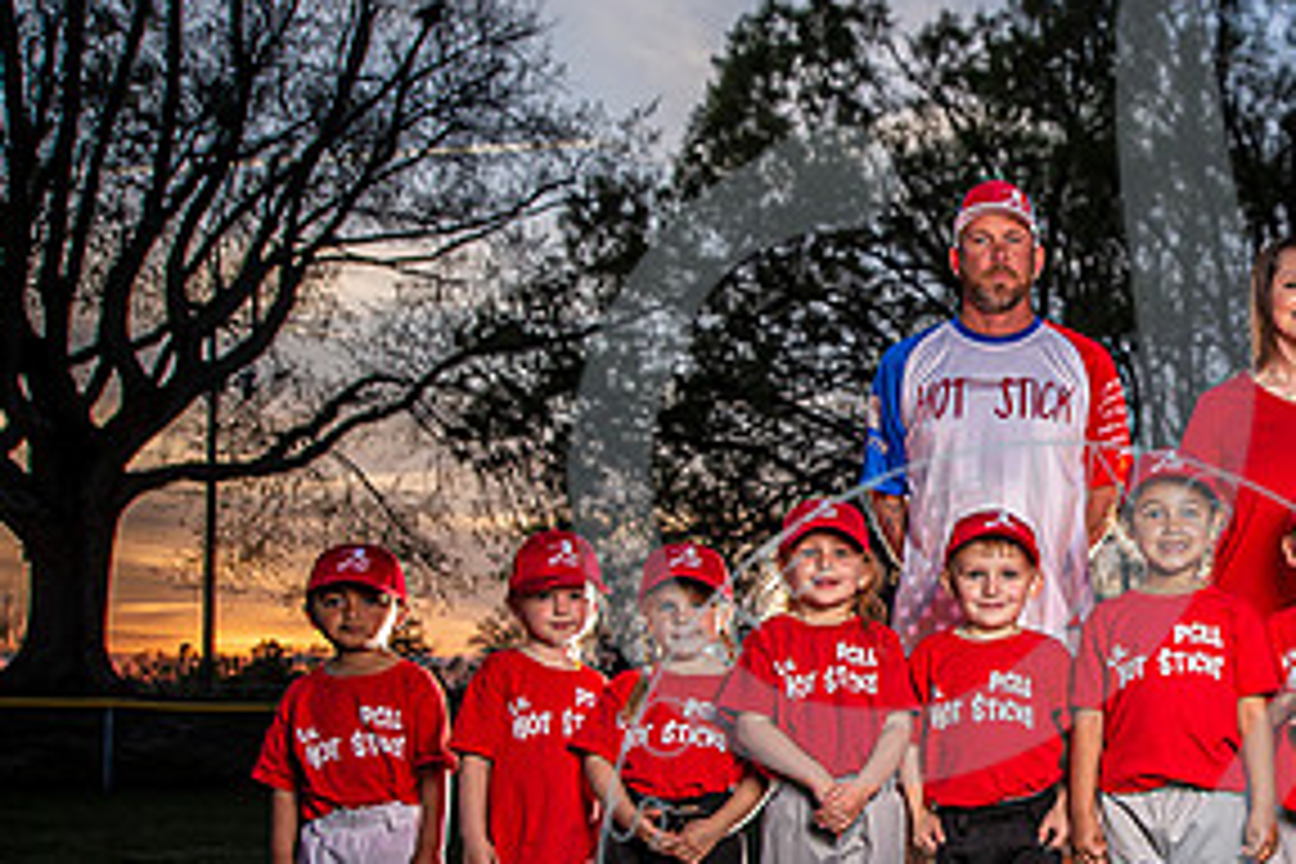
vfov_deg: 24.7
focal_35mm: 54
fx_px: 1944
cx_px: 1177
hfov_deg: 34.7
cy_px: 669
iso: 160
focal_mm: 23
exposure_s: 1/500
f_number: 4
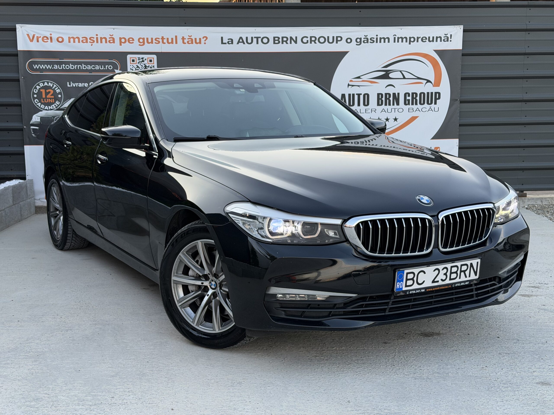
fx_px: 768
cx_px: 277
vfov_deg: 30.3
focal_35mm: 48
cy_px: 208
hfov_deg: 39.7
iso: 64
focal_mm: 6.76
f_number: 1.78
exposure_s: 1/237
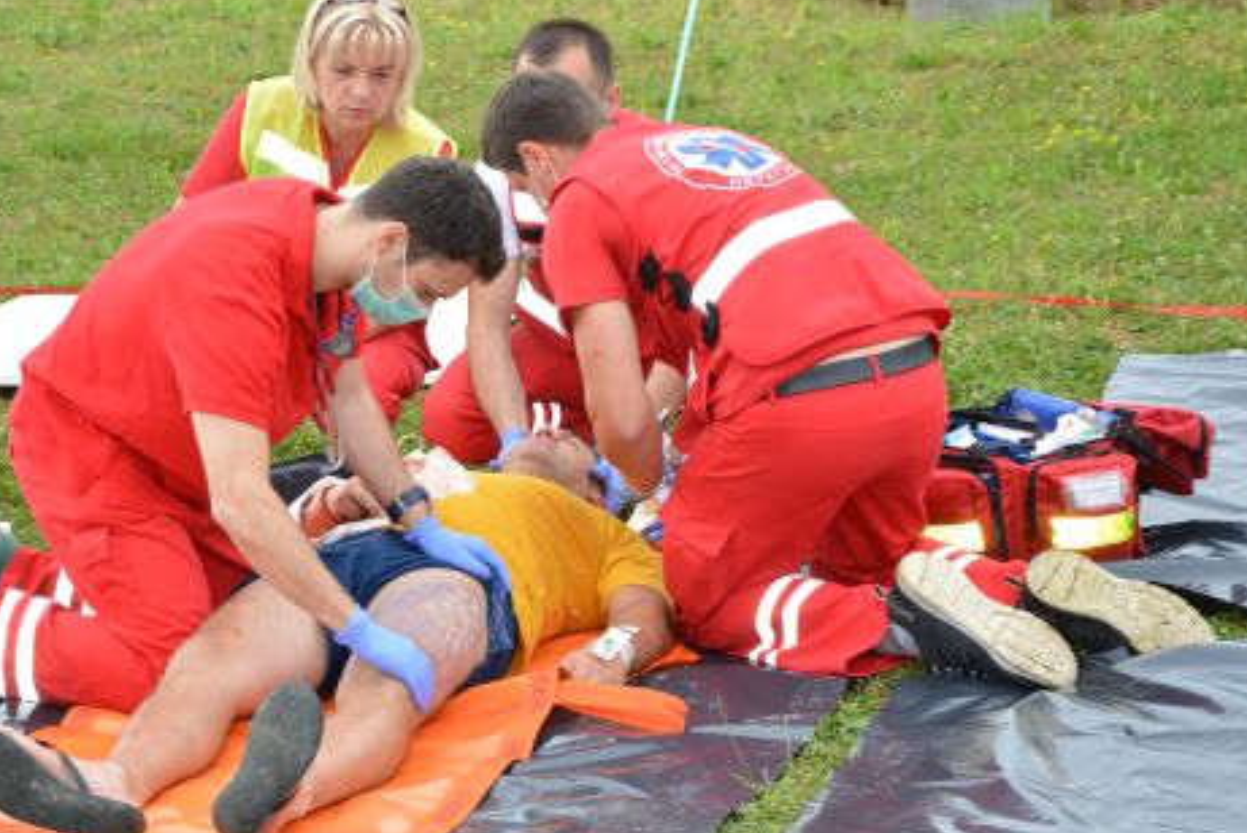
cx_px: 530
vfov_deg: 11.5
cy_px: 425
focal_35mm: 119
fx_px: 4124
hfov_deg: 17.2
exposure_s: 1/200
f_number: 6.3
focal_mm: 62
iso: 160
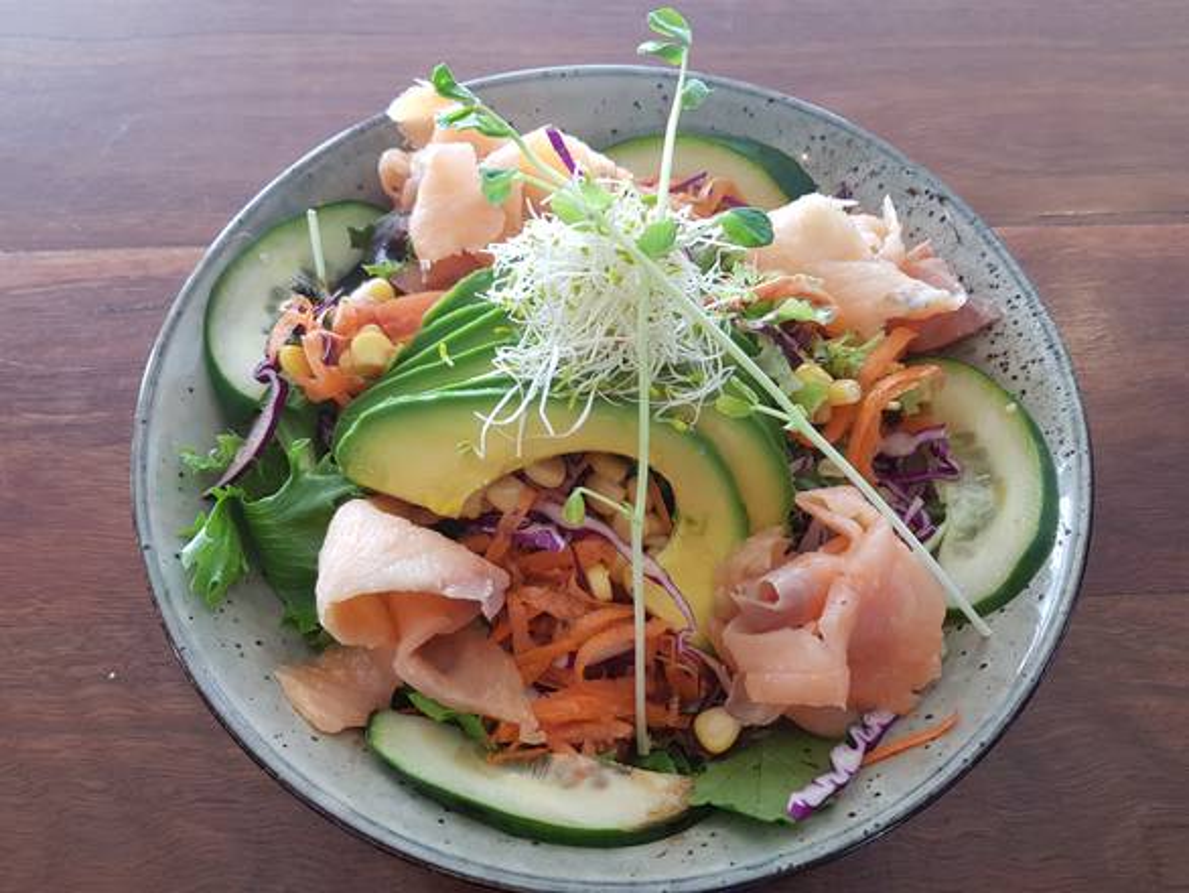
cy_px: 446
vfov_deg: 53.1
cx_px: 594
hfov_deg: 67.3
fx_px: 893
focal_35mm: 26
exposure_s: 1/50
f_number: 1.7
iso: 80
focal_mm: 4.2
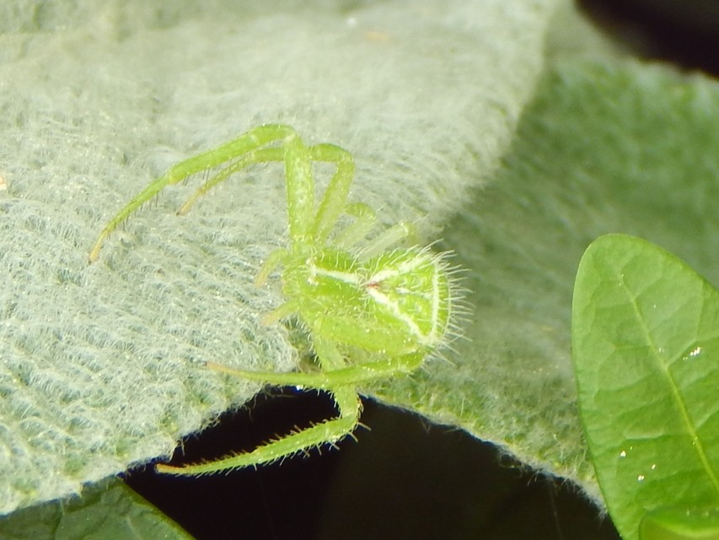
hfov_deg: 12.3
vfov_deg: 9.3
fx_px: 3324
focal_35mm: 160
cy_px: 270
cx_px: 360
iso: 125
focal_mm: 28.7
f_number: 5.1
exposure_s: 1/30
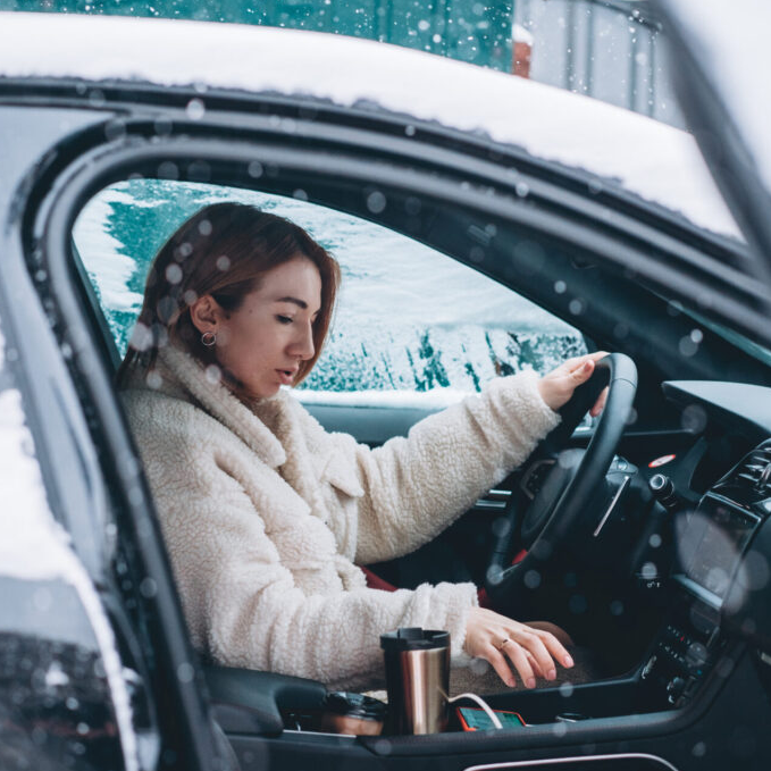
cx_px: 340
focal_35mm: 109
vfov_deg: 16.0
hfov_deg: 16.0
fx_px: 2747
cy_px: 386
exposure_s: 1/1250
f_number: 2.8
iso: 1000
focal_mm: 85
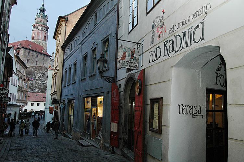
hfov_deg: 67.4
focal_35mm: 27
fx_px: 183
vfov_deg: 47.8
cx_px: 122
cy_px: 81
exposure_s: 1/60
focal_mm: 18
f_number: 5
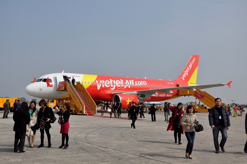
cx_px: 124
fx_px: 288
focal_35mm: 42
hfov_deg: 46.4
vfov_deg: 31.8
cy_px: 82
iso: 200
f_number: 8
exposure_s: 1/1000
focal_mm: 28
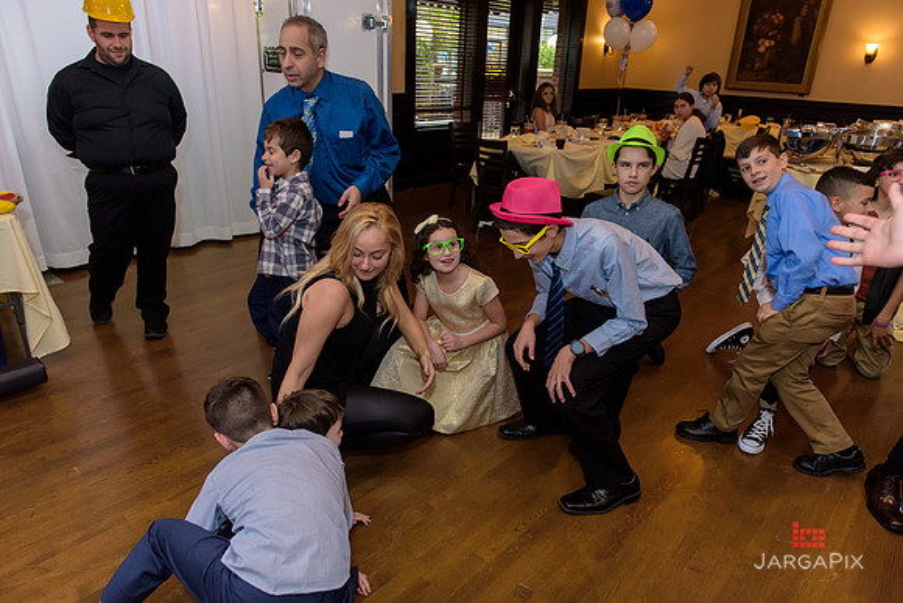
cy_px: 302
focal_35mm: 24
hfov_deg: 73.7
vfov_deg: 53.2
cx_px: 452
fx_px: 602
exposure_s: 1/125
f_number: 3.2
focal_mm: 24
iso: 1600
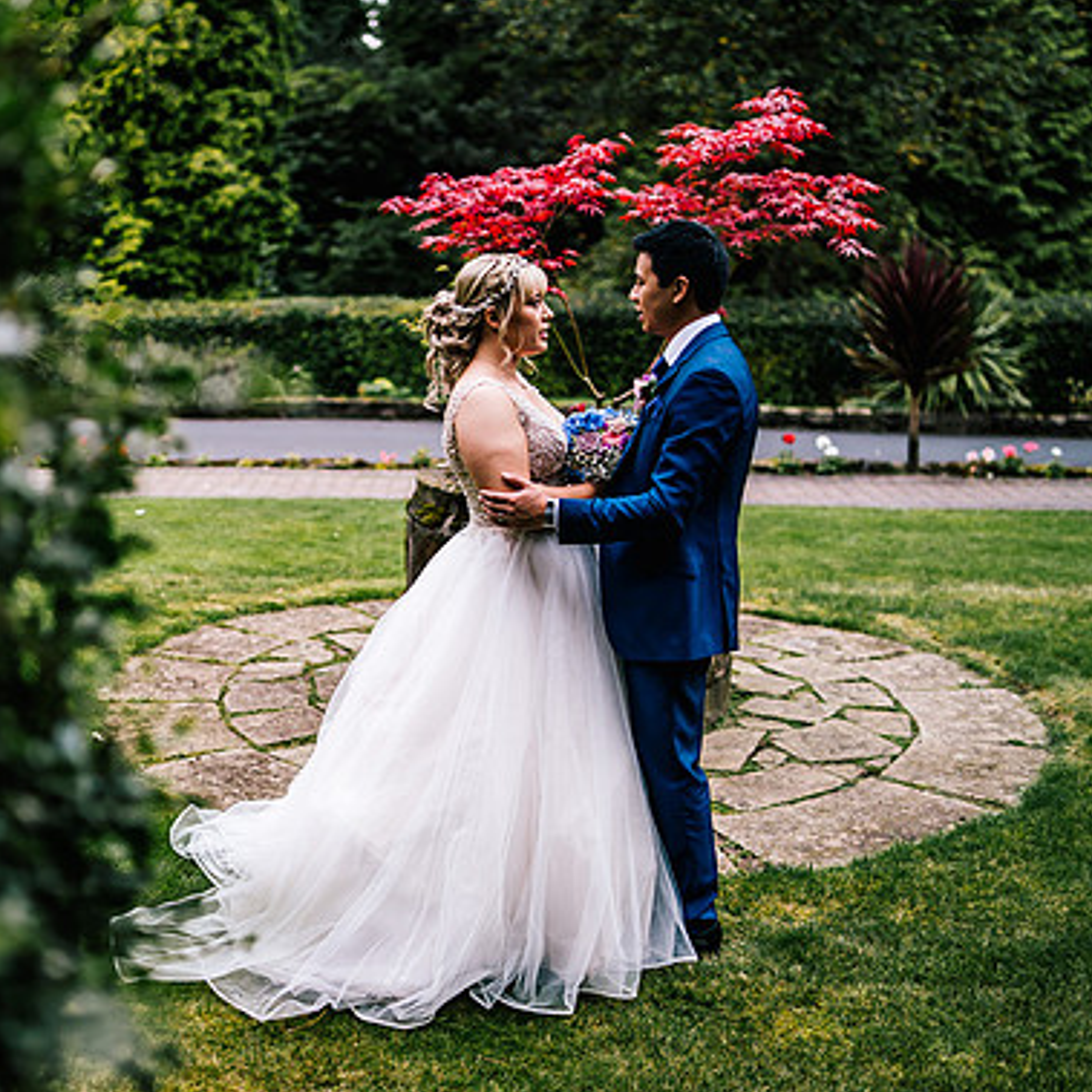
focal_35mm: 47
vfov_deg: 36.1
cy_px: 546
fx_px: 1677
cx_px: 323
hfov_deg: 35.5
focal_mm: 35
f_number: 1.4
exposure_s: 1/250
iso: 200
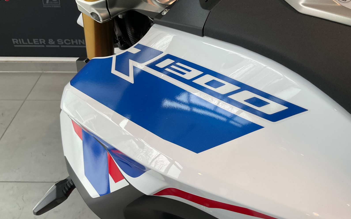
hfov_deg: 61.2
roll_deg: -1.1
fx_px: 297
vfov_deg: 40.6
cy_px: 111
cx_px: 176
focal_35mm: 31
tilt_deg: -38.7
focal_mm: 3
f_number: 1.8
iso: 50
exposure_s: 1/120
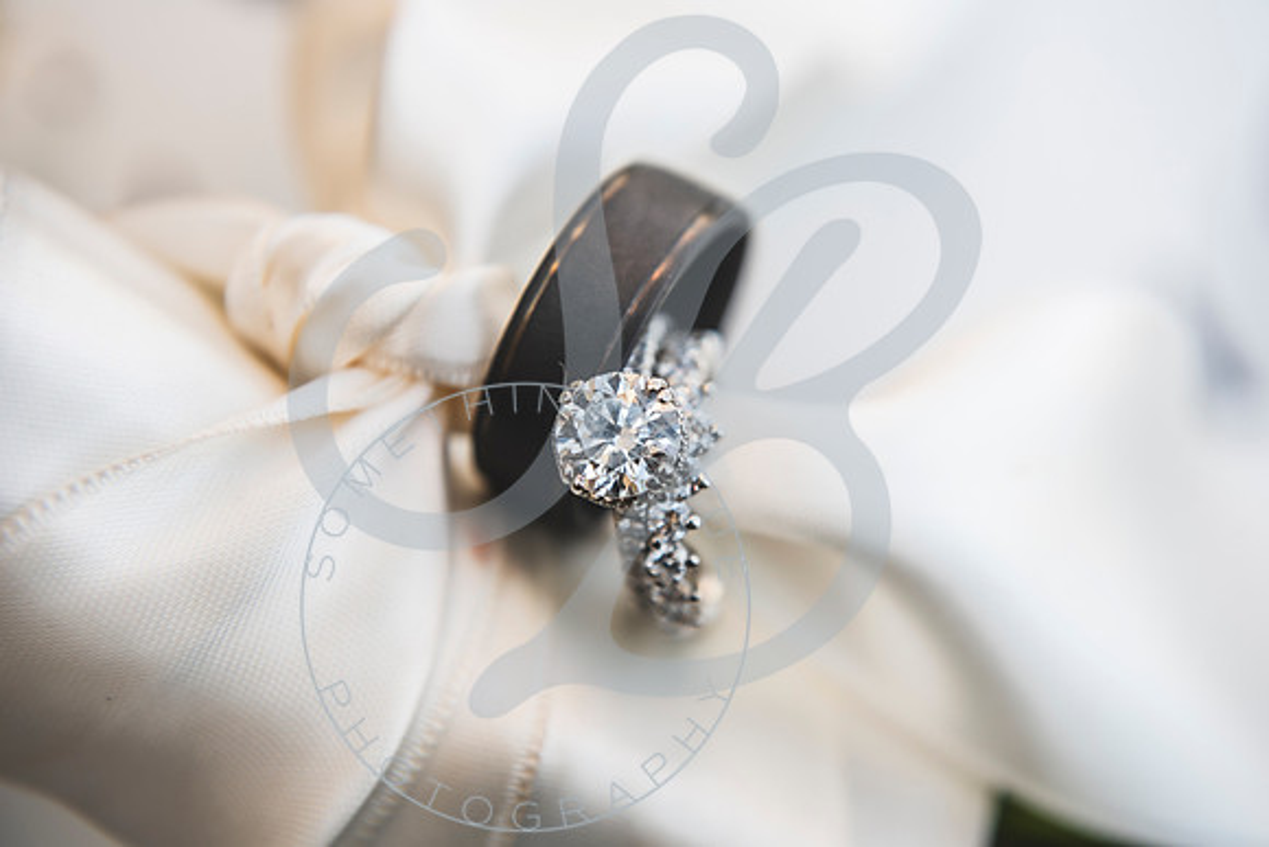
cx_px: 634
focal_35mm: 60
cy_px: 424
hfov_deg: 33.4
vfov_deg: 22.6
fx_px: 2115
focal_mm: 60
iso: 100
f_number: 5.6
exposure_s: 1/160
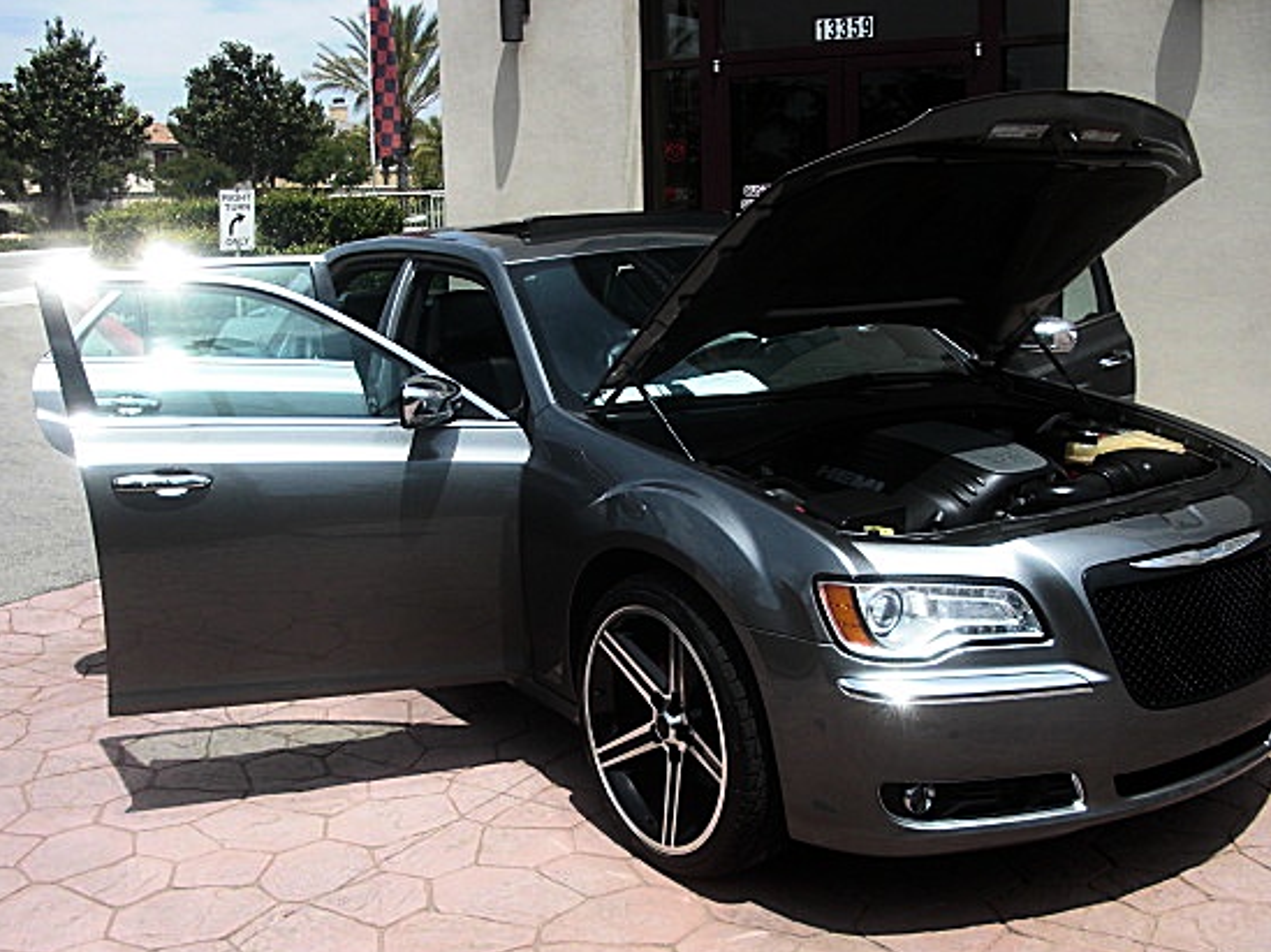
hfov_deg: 44.8
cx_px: 644
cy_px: 535
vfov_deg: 34.3
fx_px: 1541
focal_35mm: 42
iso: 50
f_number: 2.8
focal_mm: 6.3
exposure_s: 1/1000
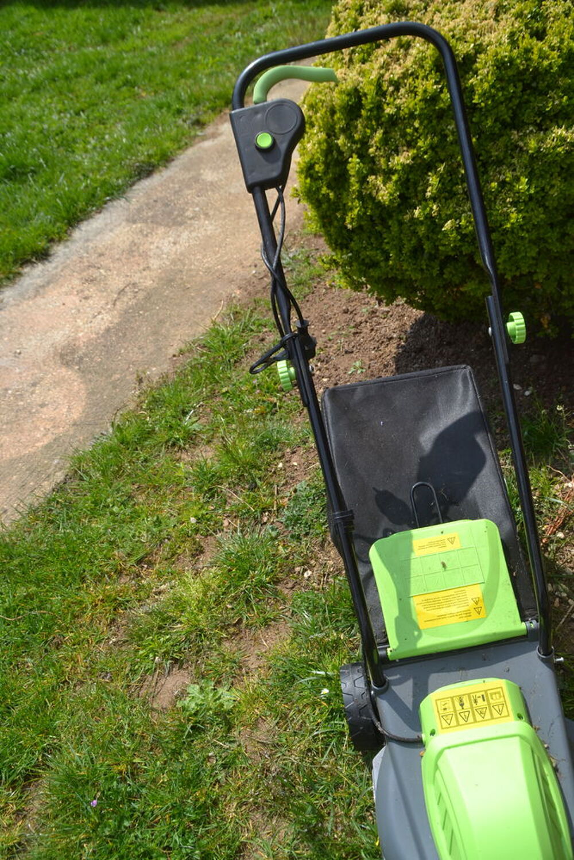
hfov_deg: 40.0
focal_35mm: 33
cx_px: 287
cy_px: 430
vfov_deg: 57.2
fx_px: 789
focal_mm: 22
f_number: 8
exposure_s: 1/250
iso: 100
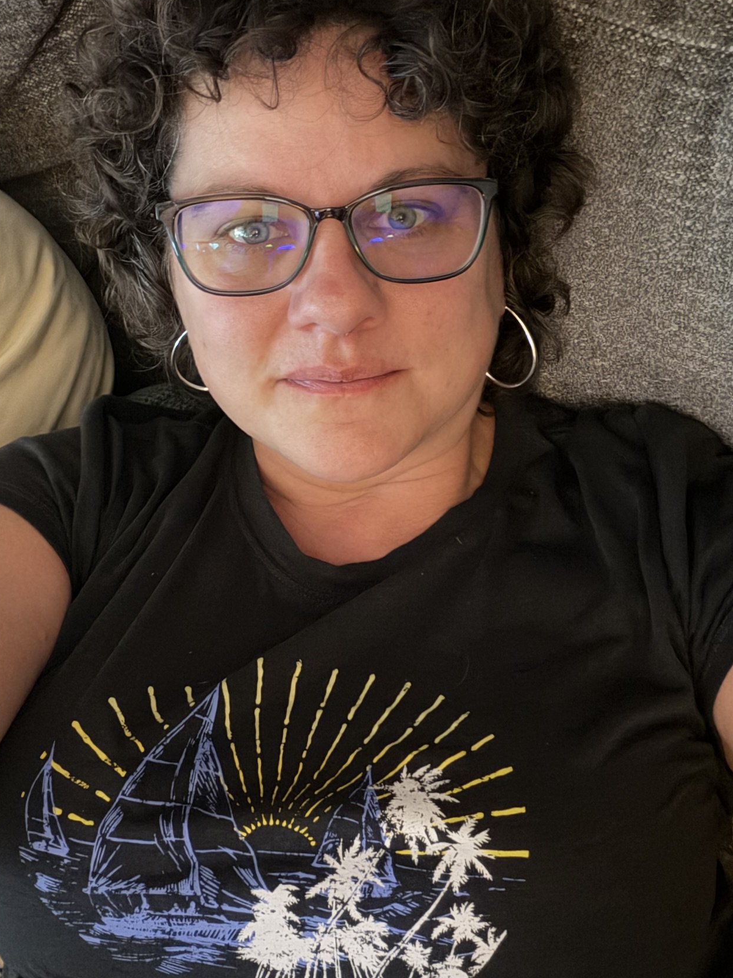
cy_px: 401
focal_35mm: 36
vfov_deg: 51.1
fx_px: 1017
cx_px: 347
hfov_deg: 39.6
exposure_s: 1/7
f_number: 1.9
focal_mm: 2.71
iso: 800
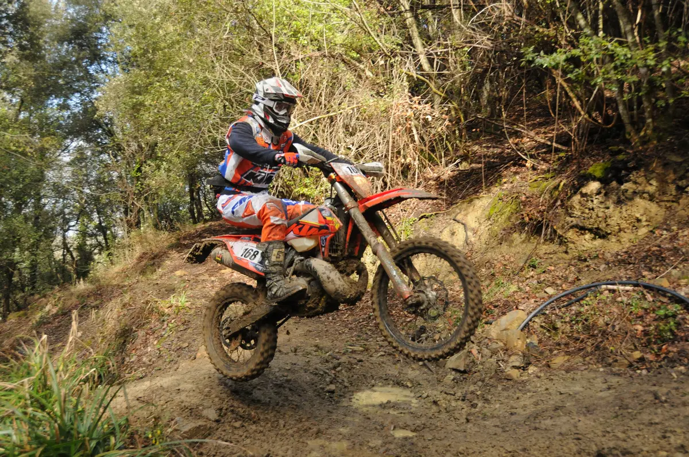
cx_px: 344
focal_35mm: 33
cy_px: 228
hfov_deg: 57.3
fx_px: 631
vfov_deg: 39.9
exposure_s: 1/800
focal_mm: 22
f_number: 3.8
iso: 800
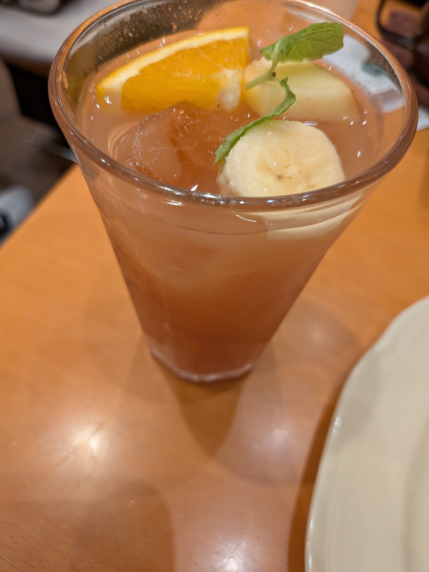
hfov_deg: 56.8
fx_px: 397
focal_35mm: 24
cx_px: 214
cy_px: 286
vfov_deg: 71.6
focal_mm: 4.53
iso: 233
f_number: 1.7
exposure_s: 1/100
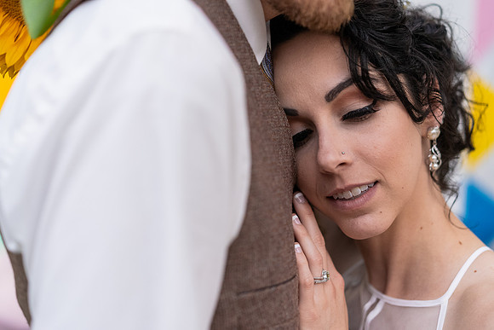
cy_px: 165
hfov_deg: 36.2
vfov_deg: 24.6
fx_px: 755
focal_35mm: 55
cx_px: 247
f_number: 2.2
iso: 500
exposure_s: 1/160
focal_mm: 55
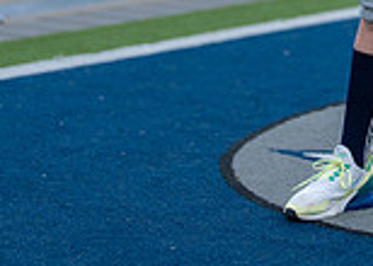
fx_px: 2373
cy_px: -183
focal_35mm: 224
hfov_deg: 8.8
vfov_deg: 6.3
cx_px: 564
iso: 100
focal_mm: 50
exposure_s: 1/400
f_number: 1.2
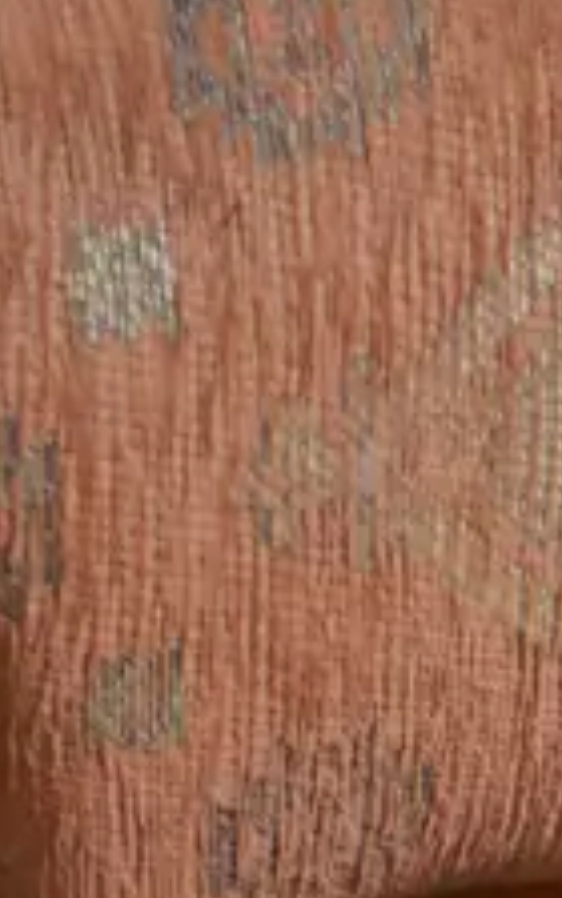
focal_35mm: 184
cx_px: 478
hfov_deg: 7.1
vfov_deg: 10.9
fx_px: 4509
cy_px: 1375
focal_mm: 19
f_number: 4.1
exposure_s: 1/60
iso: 1000
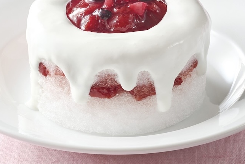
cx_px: 119
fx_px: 954
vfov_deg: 9.8
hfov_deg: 14.6
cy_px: 52
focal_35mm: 140
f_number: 14
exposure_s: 1/125
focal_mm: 90
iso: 100
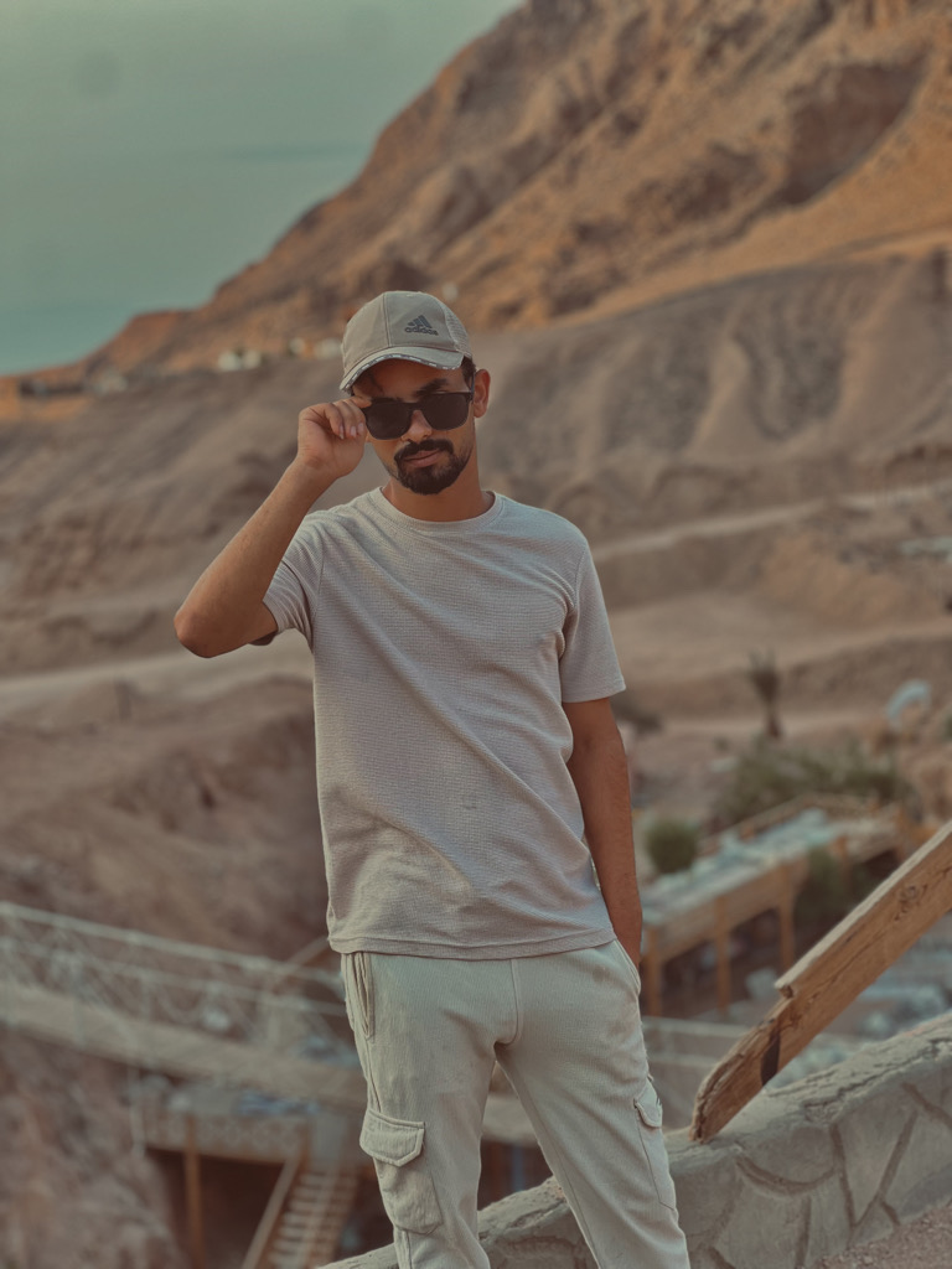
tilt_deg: -10.2
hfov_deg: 19.1
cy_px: 634
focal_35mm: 77
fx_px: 2824
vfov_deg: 25.3
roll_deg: +4.1
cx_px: 476
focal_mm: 9
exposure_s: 1/121
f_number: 2.8
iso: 40
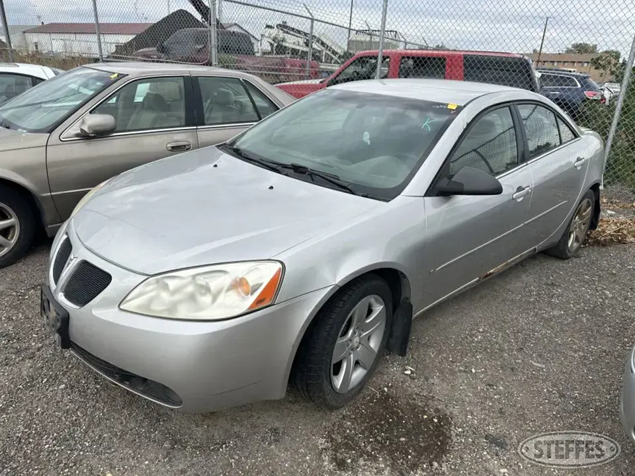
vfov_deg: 56.8
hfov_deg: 71.6
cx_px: 318
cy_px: 238
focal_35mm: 24
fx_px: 440
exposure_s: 1/2110
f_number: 1.78
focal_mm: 6.86
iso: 80
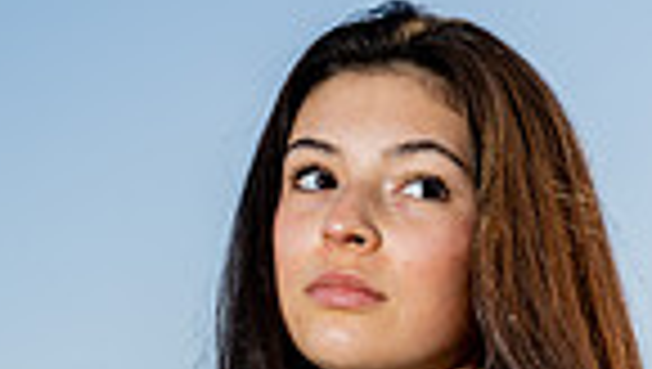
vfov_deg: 6.3
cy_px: 950
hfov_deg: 11.8
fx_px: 3151
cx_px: 351
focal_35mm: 182
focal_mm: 56
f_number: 4.5
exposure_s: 1/250
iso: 100
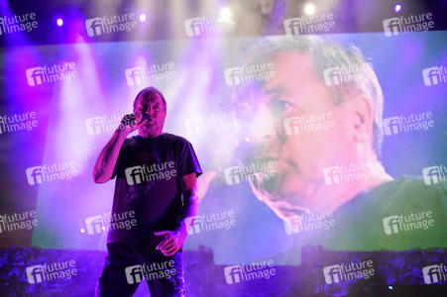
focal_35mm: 50
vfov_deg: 27.0
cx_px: 224
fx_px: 620
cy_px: 148
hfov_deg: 39.6
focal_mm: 50
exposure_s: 1/160
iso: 1600
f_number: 2.8
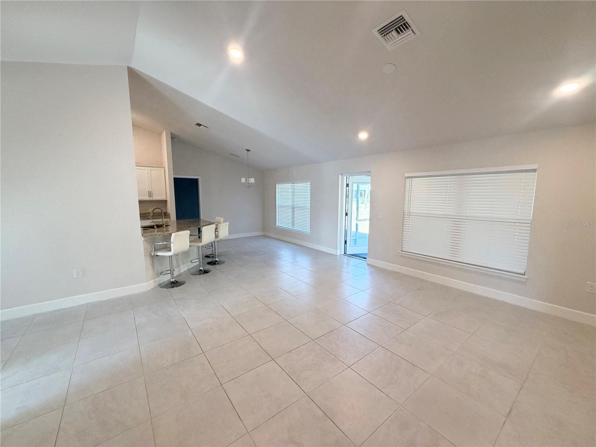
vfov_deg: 85.7
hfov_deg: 102.1
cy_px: 224
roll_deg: +1.8
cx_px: 298
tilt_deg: -7.1
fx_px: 241
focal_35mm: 14
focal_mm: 2.22
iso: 200
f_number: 2.2
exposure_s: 1/60
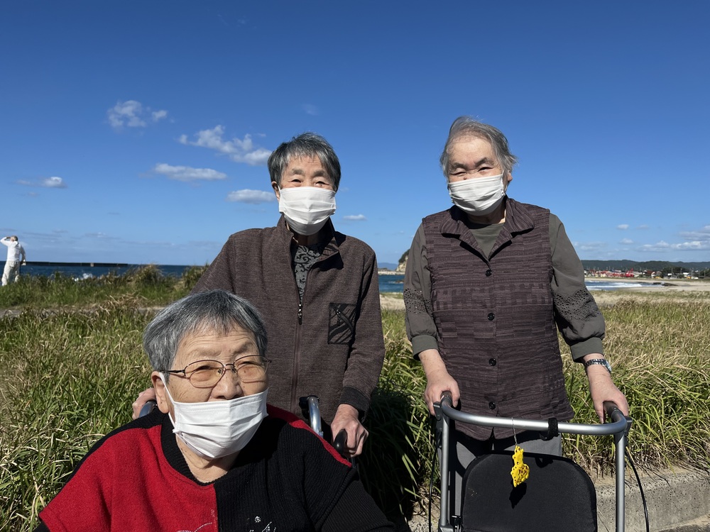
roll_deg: -0.7
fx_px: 533
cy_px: 266
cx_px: 355
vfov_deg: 53.1
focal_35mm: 26
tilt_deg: +0.5
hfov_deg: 67.3
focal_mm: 5.1
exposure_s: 1/8403
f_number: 1.6
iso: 50
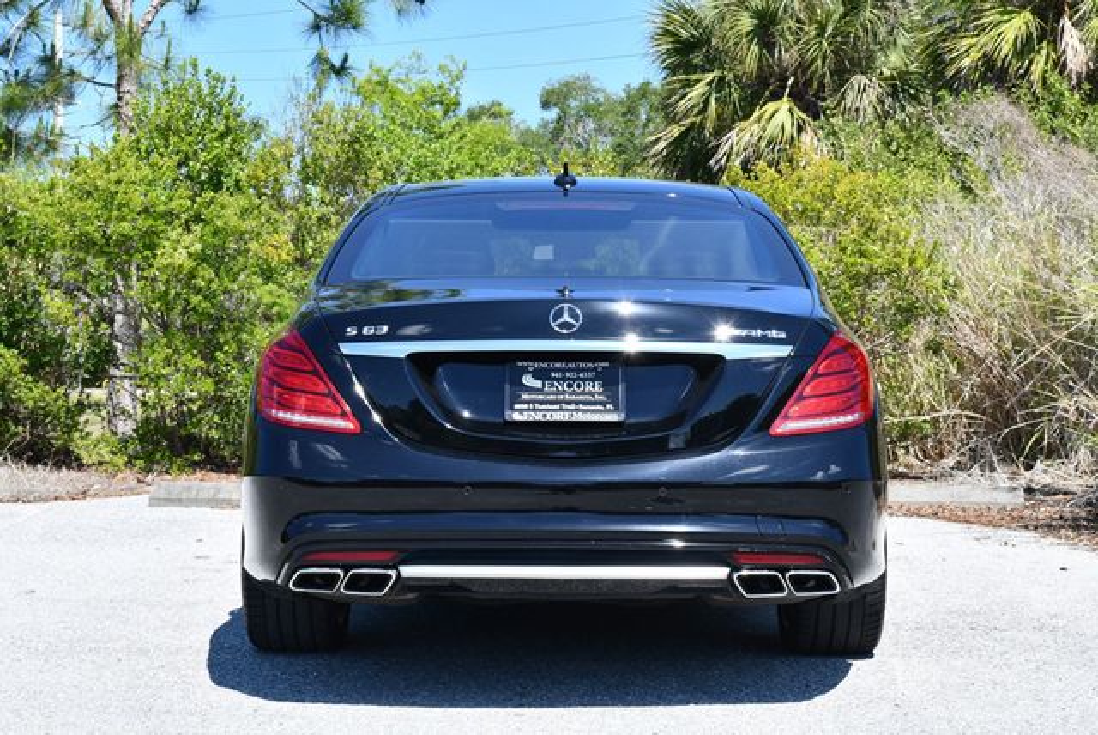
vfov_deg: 19.5
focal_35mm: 70
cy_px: 368
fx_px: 2137
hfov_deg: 28.8
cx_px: 549
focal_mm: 35
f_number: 8
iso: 180
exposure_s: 1/250
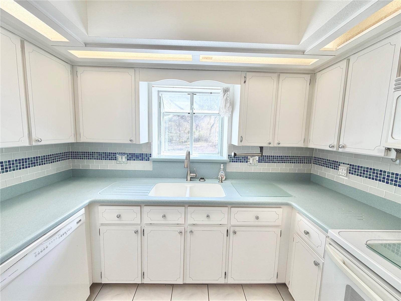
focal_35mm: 14
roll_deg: -0.8
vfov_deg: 85.7
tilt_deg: -5.6
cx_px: 200
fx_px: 162
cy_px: 150
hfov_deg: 102.1
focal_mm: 2.22
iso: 40
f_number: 2.2
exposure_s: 1/120
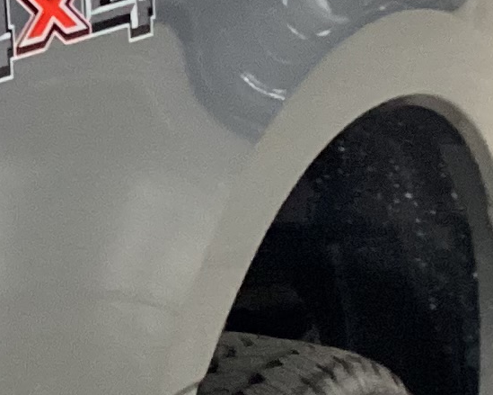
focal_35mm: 180
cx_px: -295
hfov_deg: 10.3
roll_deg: +1.3
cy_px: 30
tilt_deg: -12.0
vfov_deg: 8.6
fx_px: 2626
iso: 400
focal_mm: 3.3
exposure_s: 1/40
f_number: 2.4
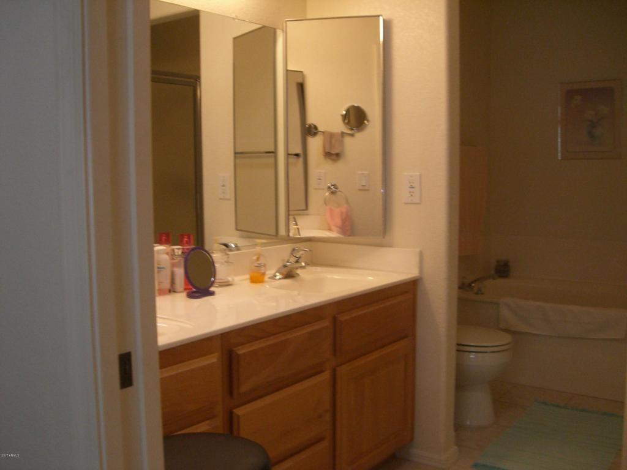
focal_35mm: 38
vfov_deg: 37.7
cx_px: 314
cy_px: 235
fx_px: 688
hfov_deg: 49.0
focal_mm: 6.2
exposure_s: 1/40
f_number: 2.7
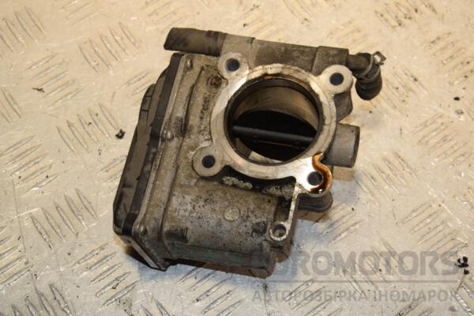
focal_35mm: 75
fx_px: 987
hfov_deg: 27.0
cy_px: 158
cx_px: 237
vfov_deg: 18.2
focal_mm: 50
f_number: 9
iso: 800
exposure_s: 1/200
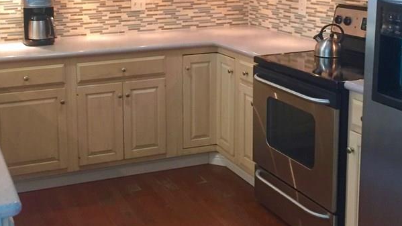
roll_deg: +0.6
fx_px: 576
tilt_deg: -11.3
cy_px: 41
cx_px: 148
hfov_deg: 38.2
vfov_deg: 21.9
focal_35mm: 54
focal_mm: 4.15
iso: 160
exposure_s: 1/30
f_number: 2.2
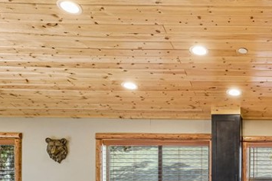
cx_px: 292
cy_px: 195
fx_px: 393
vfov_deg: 24.3
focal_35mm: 52
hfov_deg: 33.7
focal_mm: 18
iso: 400
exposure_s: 1/13
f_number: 8
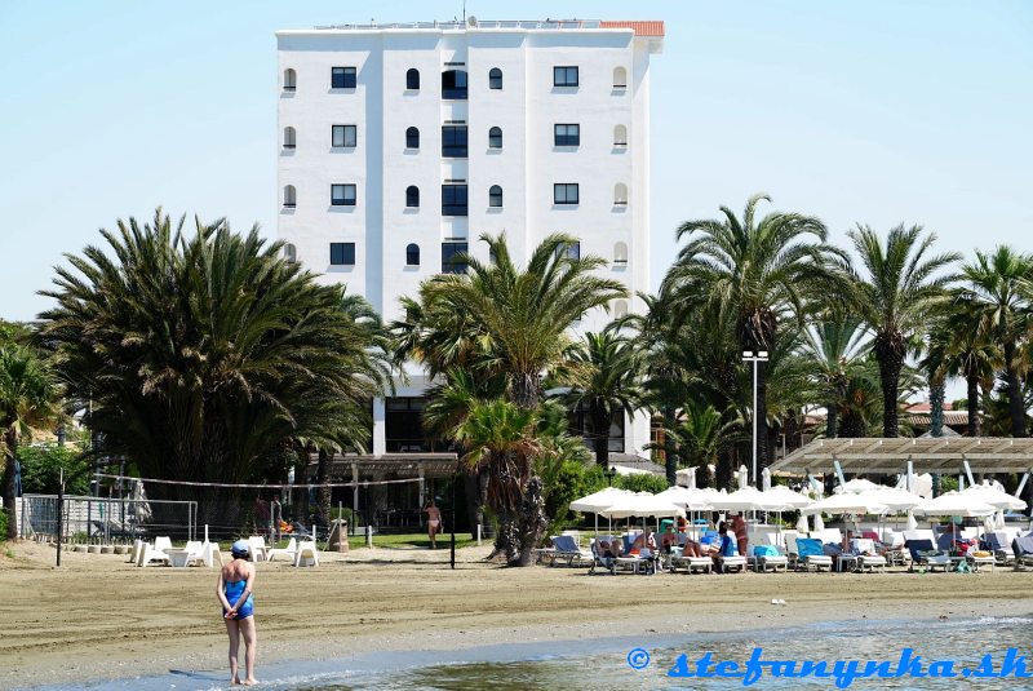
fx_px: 3016
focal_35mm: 105
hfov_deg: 19.4
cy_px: 346
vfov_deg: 13.1
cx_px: 516
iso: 160
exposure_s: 1/125
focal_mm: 105
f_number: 8
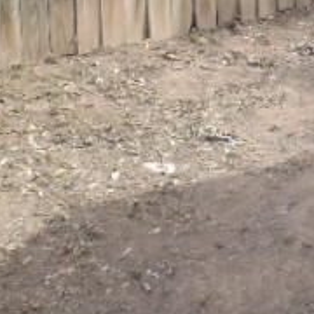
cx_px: 497
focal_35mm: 88
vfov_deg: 18.7
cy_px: -59
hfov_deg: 17.4
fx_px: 903
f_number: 3.9
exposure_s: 1/250
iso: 125
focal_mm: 5
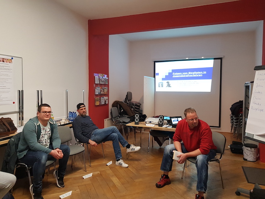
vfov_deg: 53.1
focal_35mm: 26
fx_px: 199
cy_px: 100
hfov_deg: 67.3
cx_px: 132
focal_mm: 4.2
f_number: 1.7
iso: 200
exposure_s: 1/33
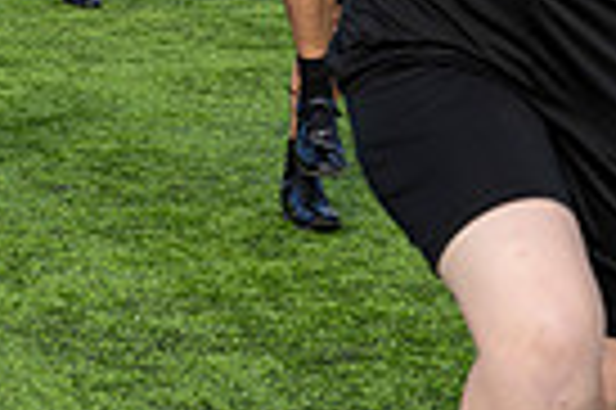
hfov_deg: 9.2
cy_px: -205
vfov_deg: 6.4
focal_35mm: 212
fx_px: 3623
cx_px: -562
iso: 80
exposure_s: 1/250
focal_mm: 50
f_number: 4.5
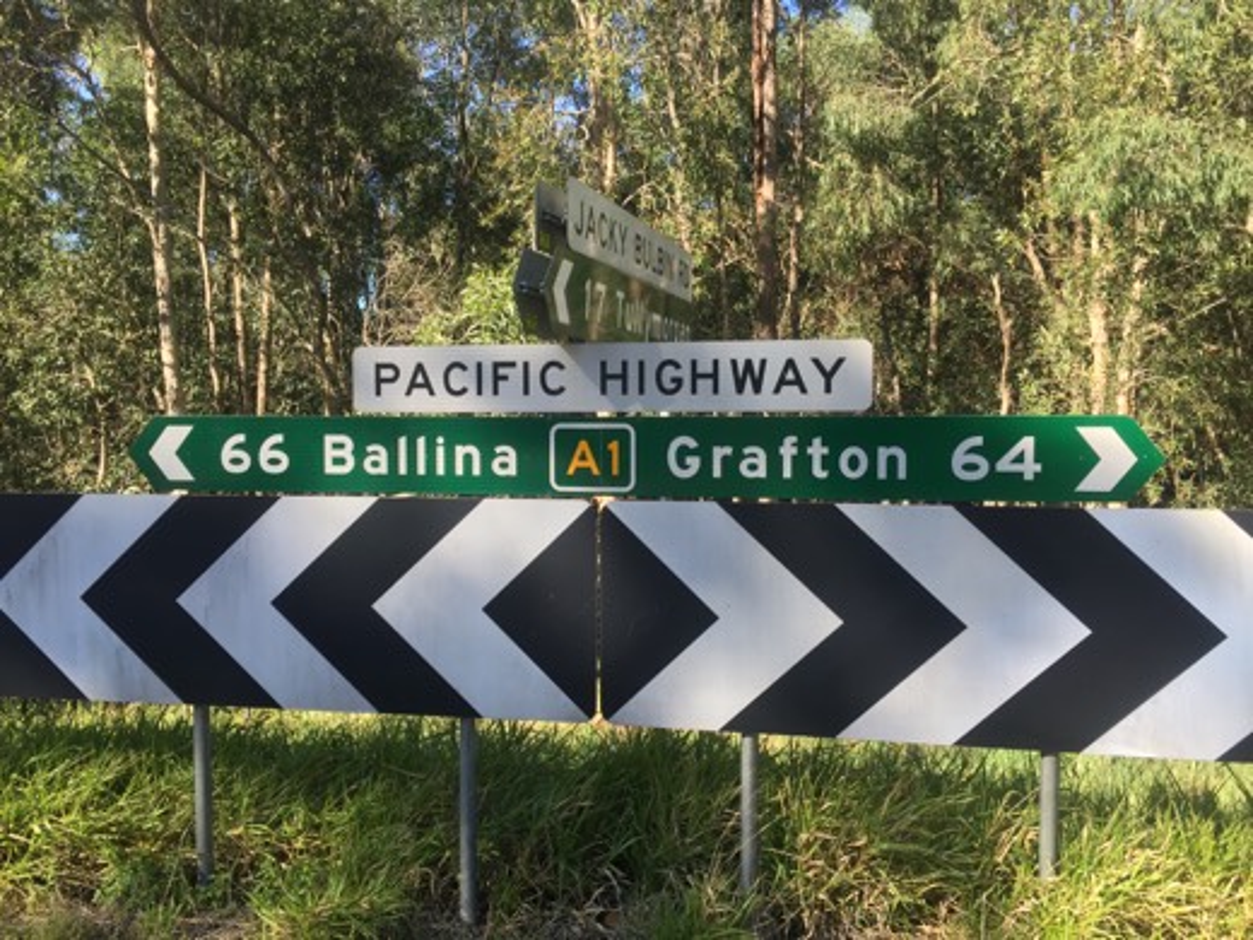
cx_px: 626
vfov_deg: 48.2
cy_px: 470
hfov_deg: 61.7
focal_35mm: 29
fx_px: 1050
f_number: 2.2
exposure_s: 1/444
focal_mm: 4.15
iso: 32
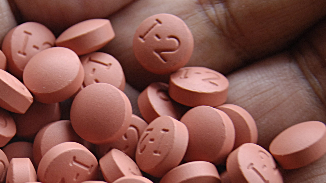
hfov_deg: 5.8
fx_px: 3235
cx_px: 56
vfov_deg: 3.2
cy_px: 235
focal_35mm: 374
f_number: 7.1
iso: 400
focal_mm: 105
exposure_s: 1/80
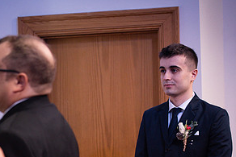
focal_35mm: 139
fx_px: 912
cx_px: 37
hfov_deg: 14.6
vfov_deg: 9.8
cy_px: 145
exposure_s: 1/200
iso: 800
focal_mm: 70
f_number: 2.8
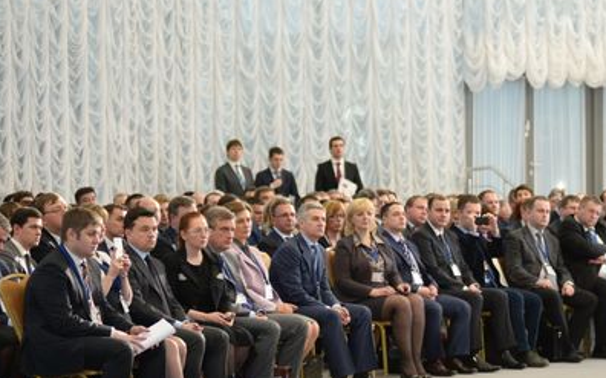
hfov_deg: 14.4
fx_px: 2377
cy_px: 315
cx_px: 521
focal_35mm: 144
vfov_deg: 9.1
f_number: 3.2
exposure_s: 1/640
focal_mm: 80
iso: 2500
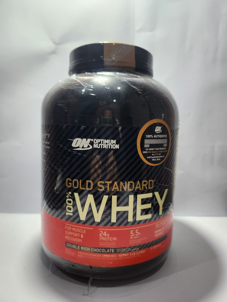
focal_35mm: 23
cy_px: 151
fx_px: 201
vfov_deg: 73.9
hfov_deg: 58.9
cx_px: 114
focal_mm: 5.4
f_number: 1.8
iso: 125
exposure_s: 1/120
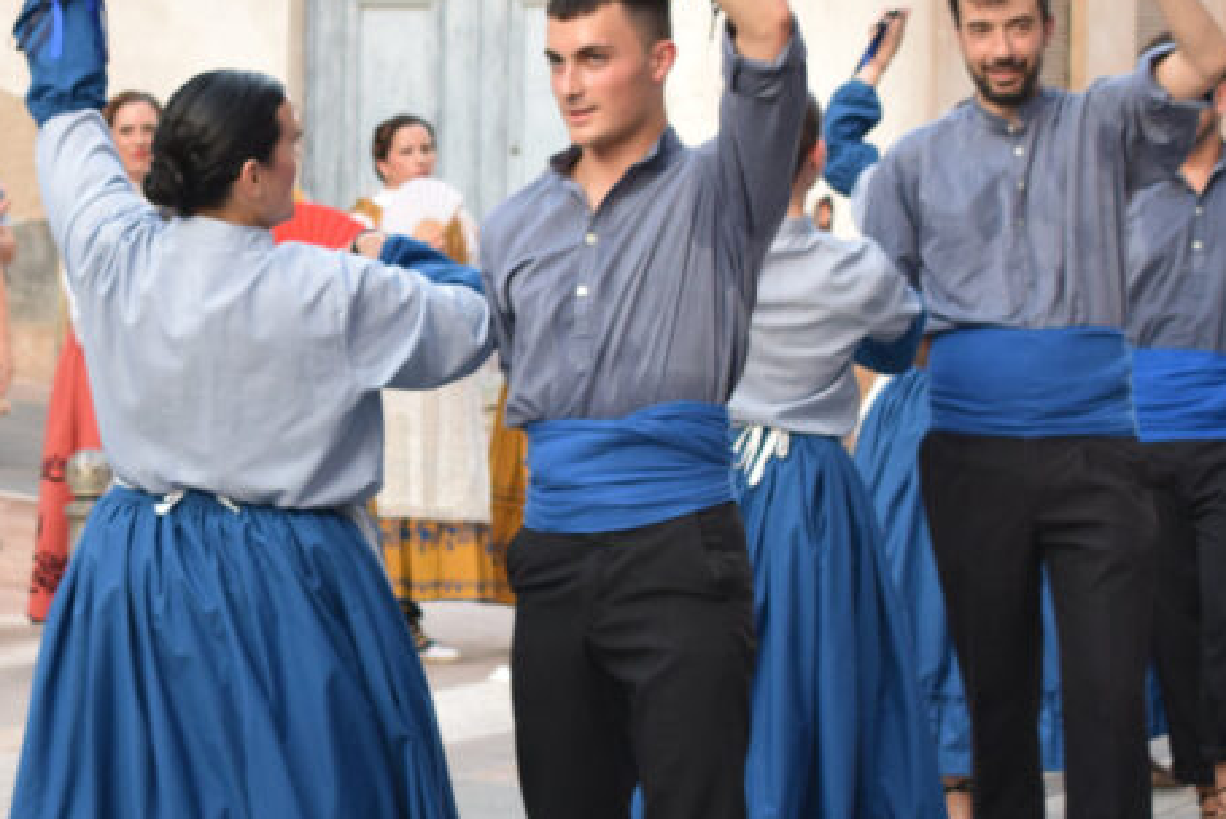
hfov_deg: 12.6
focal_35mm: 162
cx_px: 162
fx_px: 5520
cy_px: 435
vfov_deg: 8.5
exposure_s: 1/60
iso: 640
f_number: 5.3
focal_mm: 48
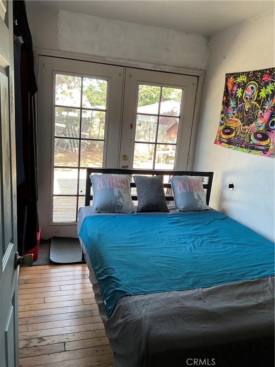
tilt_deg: -12.8
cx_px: 138
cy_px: 184
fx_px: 307
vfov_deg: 61.7
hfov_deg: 48.2
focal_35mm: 29
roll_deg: -4.2
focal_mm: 3
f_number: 1.8
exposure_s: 1/60
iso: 40
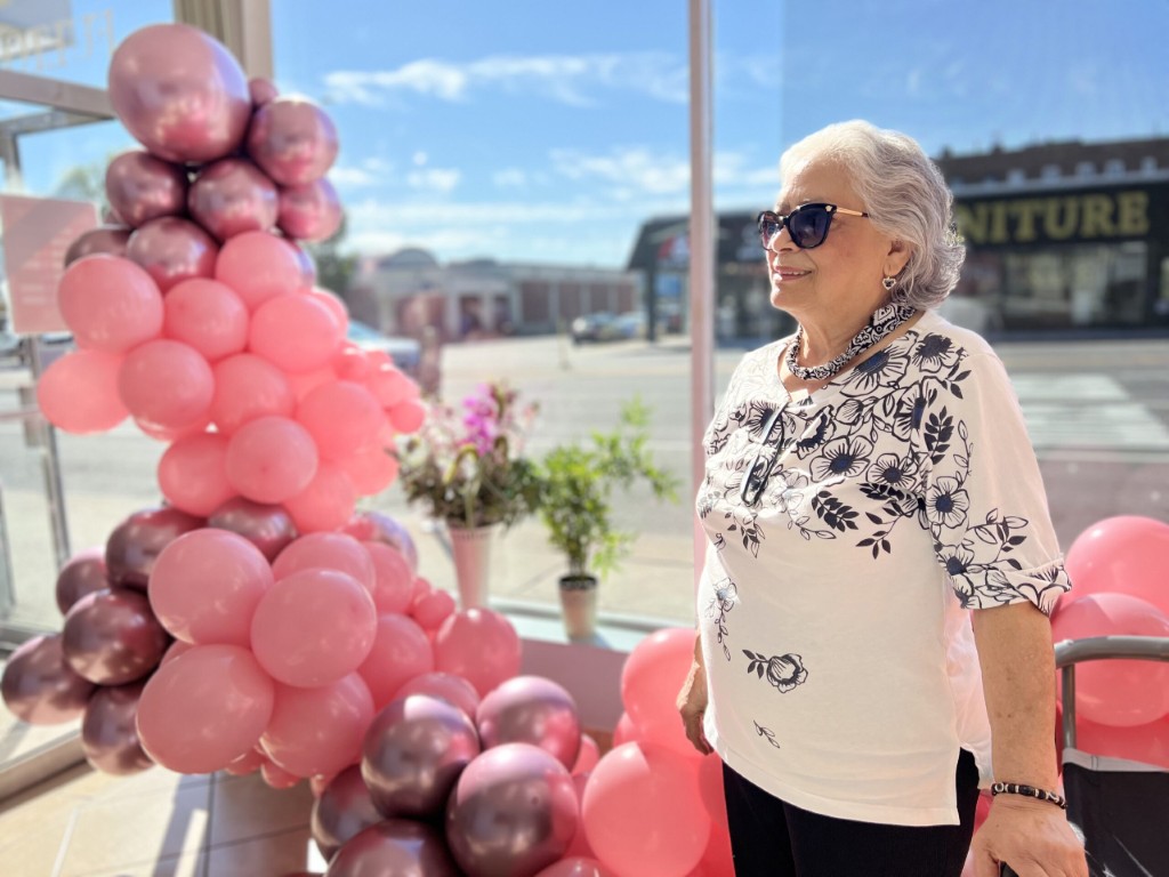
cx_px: 584
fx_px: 878
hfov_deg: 67.3
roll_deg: +2.1
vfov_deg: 53.1
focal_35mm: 26
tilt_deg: -8.4
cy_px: 438
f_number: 1.5
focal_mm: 5.7
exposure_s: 1/2915
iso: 50
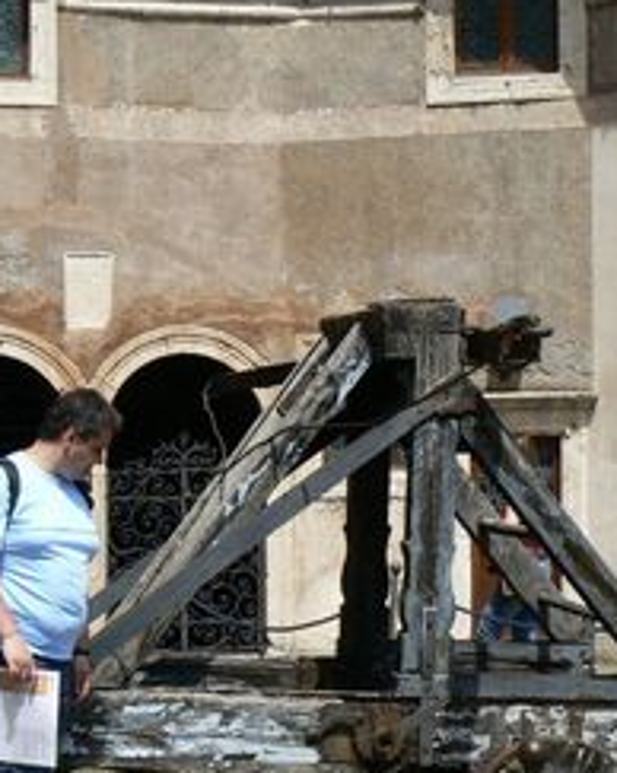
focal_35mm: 90
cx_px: 169
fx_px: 2057
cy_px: 458
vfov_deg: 21.3
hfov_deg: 17.0
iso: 80
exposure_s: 1/400
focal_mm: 9.3
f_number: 5.6
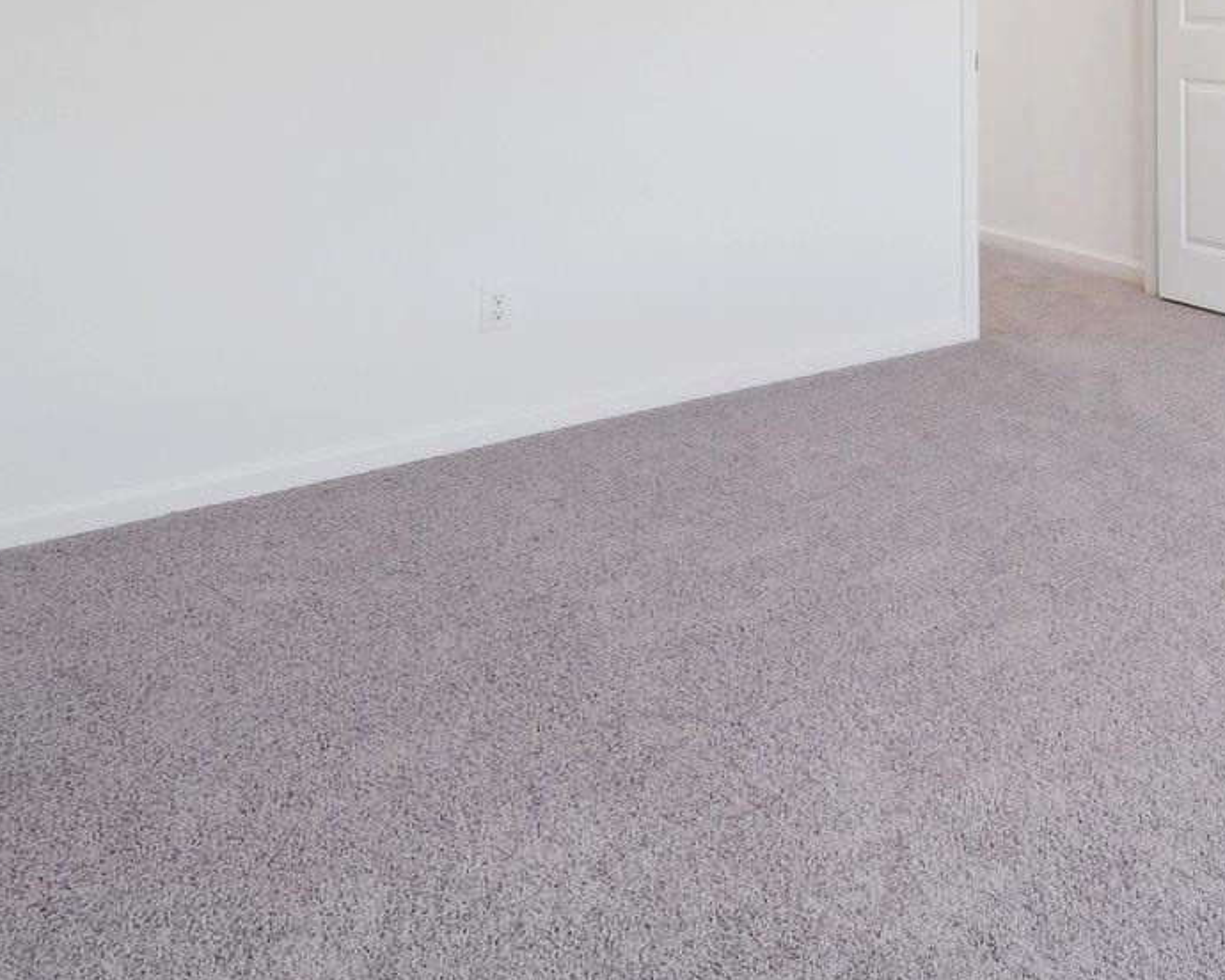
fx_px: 1414
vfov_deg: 33.9
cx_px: 1221
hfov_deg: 41.0
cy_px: -58
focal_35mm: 39
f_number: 8
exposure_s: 1/13
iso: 160
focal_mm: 14
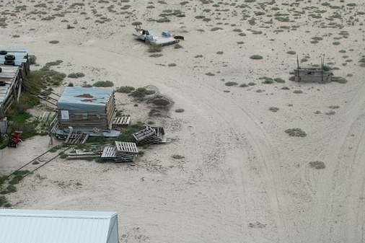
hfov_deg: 22.9
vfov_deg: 14.9
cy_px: 279
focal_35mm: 89
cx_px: 208
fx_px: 902
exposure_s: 1/1600
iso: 110
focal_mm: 8.38
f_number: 2.8
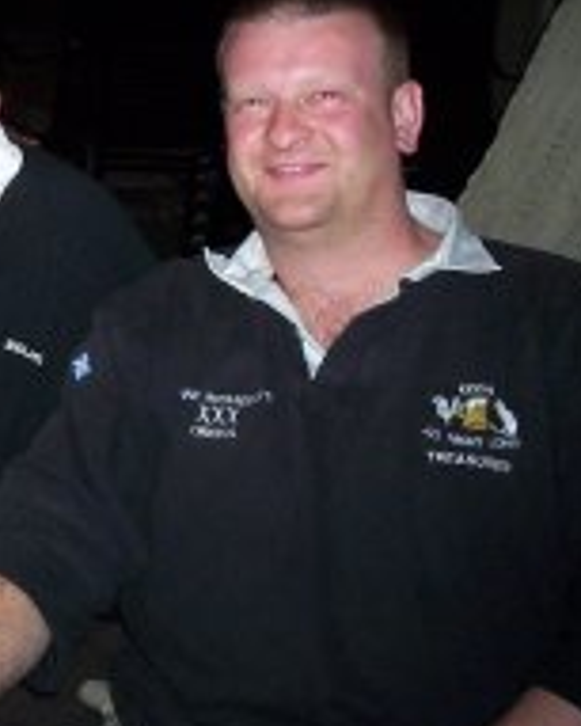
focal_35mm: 78
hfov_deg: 18.4
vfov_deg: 24.3
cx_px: -156
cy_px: 232
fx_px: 1675
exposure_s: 1/60
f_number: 4.5
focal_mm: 4.99
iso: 140
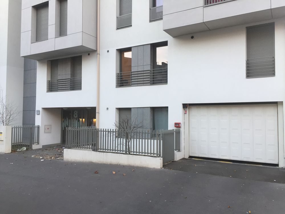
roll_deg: -1.3
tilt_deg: +1.6
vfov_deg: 48.2
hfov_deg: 61.7
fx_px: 239
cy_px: 107
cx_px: 142
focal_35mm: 29
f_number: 2.2
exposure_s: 1/33
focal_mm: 4.15
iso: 32
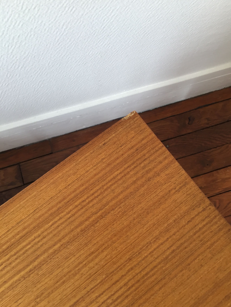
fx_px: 267
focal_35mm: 30
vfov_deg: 60.0
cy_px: 153
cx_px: 118
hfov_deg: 46.8
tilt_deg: -77.9
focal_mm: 4.15
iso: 100
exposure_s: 1/33
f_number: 2.2
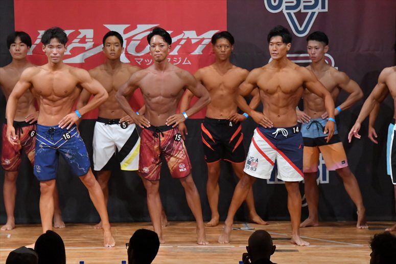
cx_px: 198
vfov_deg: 5.4
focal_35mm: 255
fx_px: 2804
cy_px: 132
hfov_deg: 8.1
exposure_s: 1/400
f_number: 5.6
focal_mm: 170
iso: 8000
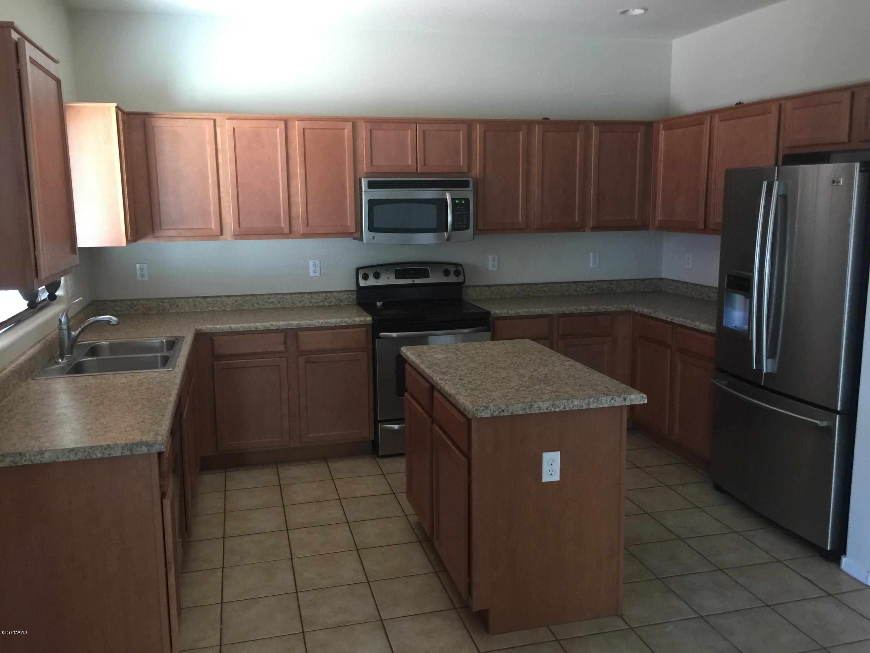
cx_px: 435
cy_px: 326
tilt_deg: -7.5
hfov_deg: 61.7
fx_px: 729
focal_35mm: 29
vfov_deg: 48.2
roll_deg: -0.3
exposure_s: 1/15
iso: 100
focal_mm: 4.15
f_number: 2.2
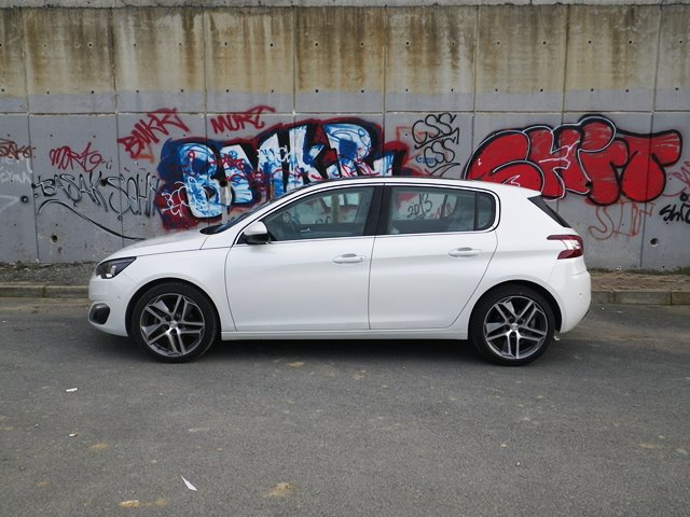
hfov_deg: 63.4
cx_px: 345
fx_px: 558
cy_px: 258
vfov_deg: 49.7
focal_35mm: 28
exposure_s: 1/200
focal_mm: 5
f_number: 4.2
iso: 80
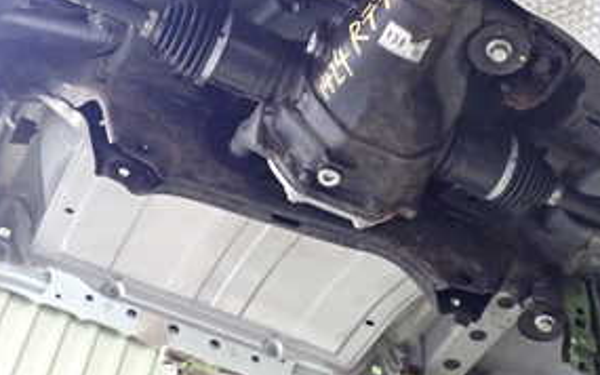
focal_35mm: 67
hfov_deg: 30.5
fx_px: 1095
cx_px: 375
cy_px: 27
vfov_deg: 19.0
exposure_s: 1/30
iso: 500
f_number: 2.3
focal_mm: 5.4
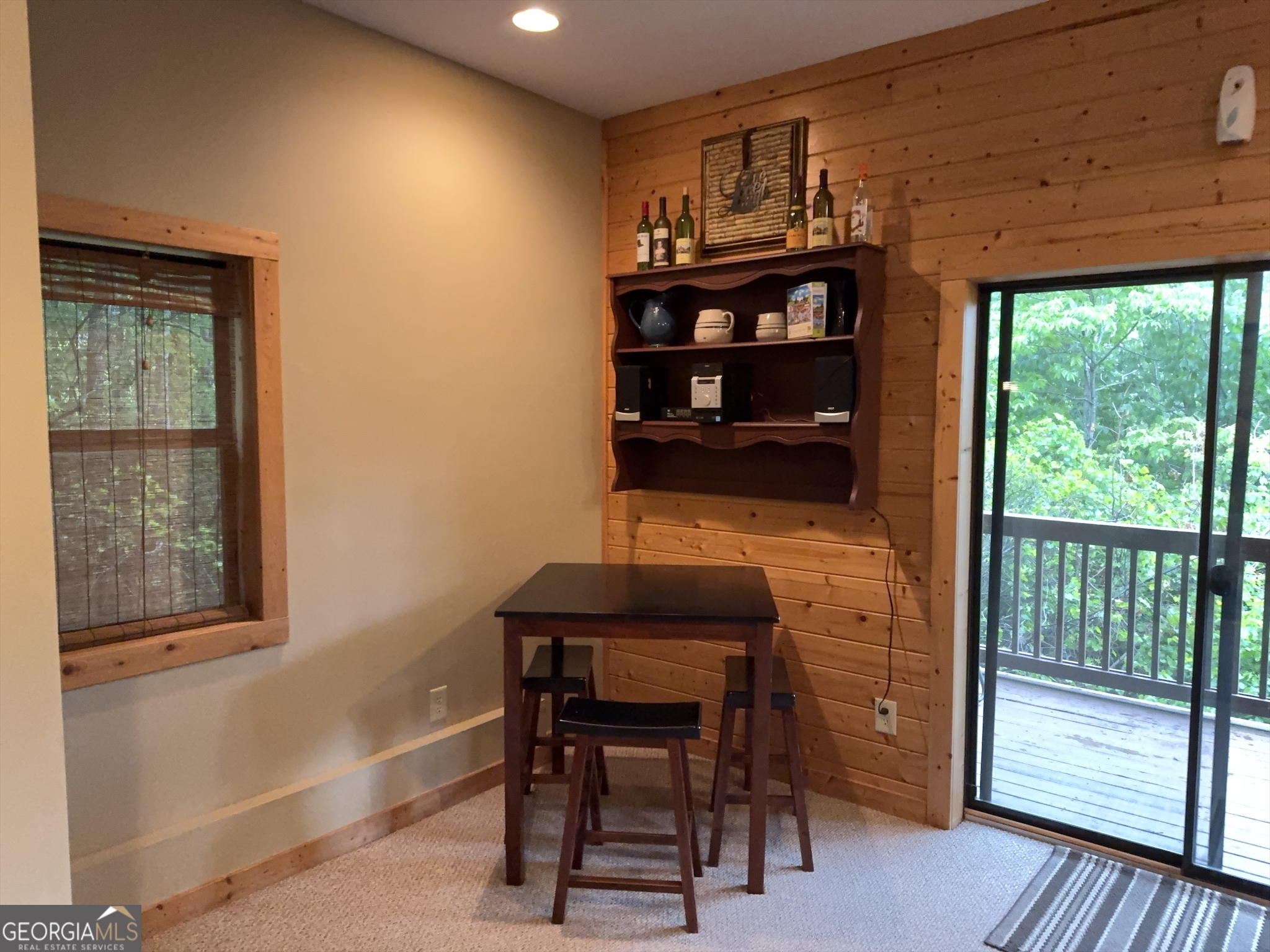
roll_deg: +0.1
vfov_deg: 56.8
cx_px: 635
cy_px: 476
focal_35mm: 24
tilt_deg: -4.2
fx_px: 881
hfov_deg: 71.6
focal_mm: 6.76
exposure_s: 1/251
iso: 3200
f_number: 1.78
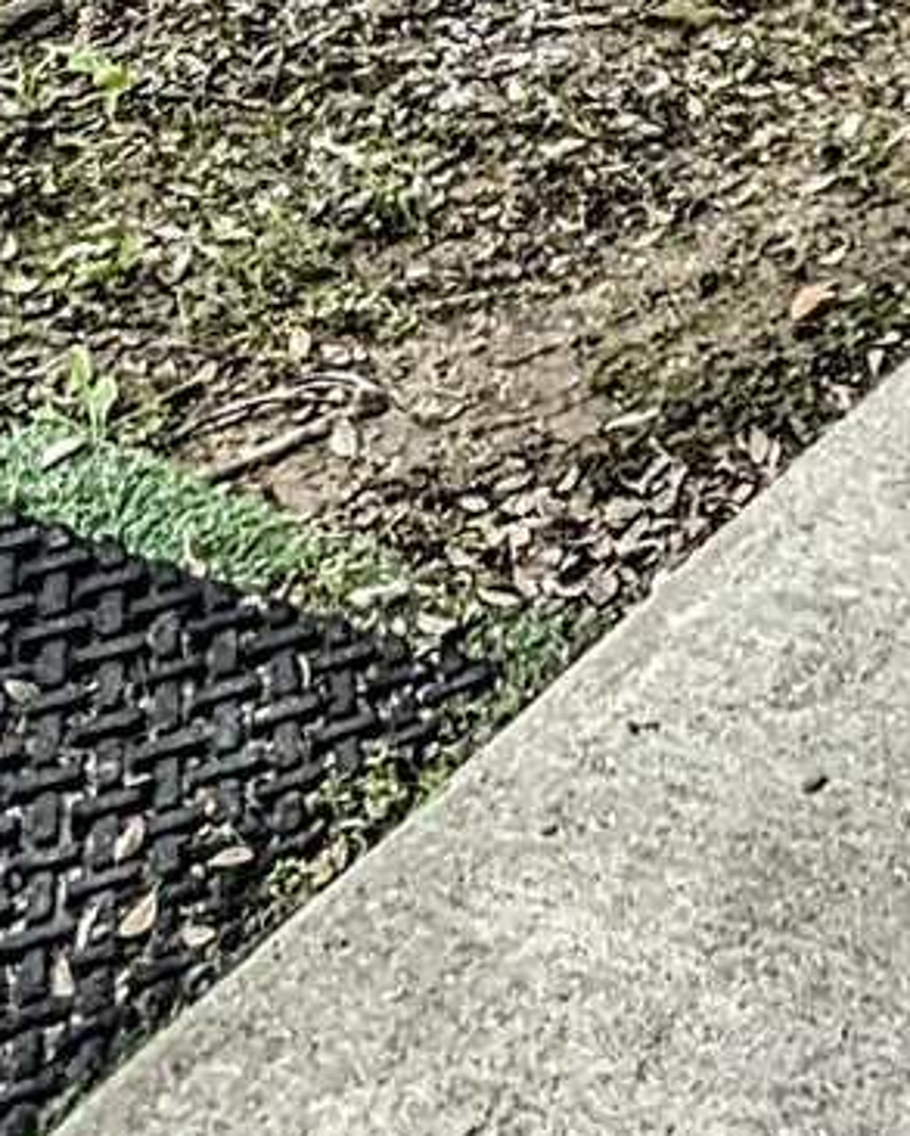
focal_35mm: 80
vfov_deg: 16.6
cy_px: -1254
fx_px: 2692
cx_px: 1472
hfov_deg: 16.9
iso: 39
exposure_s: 1/190
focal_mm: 1.95
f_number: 2.2
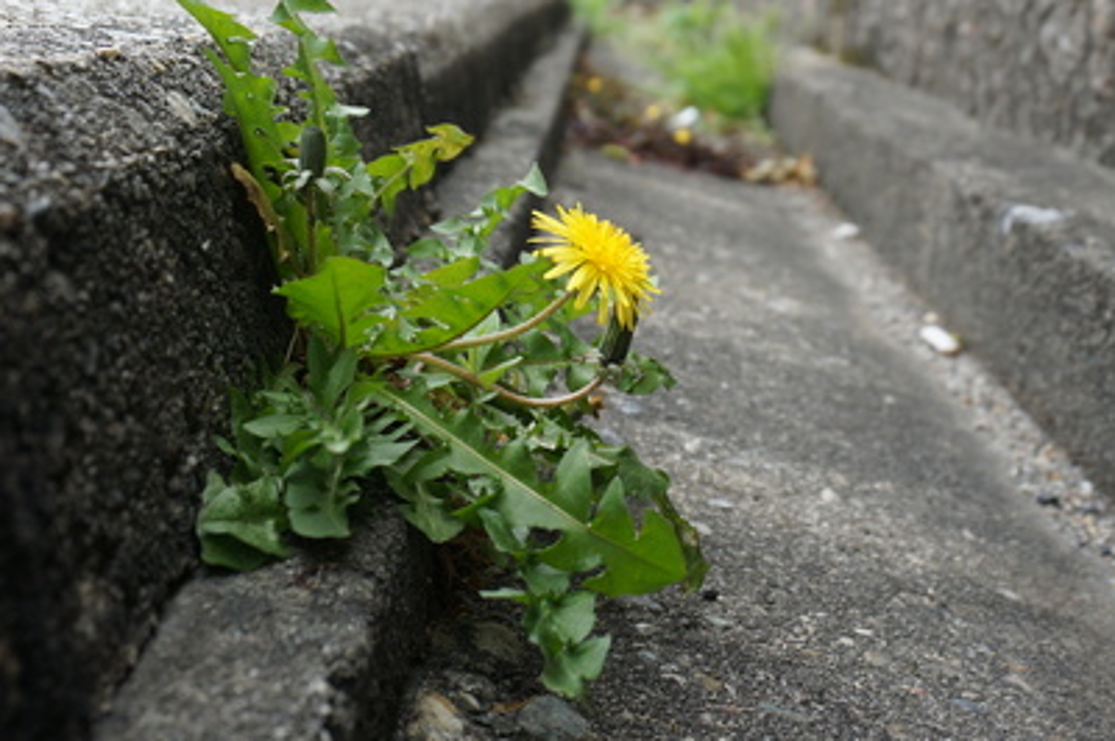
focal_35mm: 54
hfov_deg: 36.8
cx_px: 647
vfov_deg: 25.0
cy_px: 283
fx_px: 1671
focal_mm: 24
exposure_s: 1/80
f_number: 6.3
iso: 100
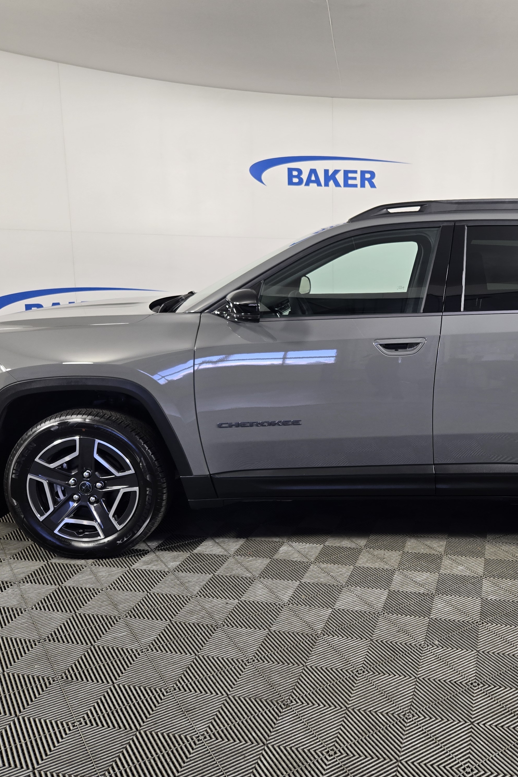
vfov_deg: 58.7
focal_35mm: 32
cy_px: 388
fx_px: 691
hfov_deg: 39.8
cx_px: 396
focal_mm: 5.4
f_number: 1.8
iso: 80
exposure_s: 1/120
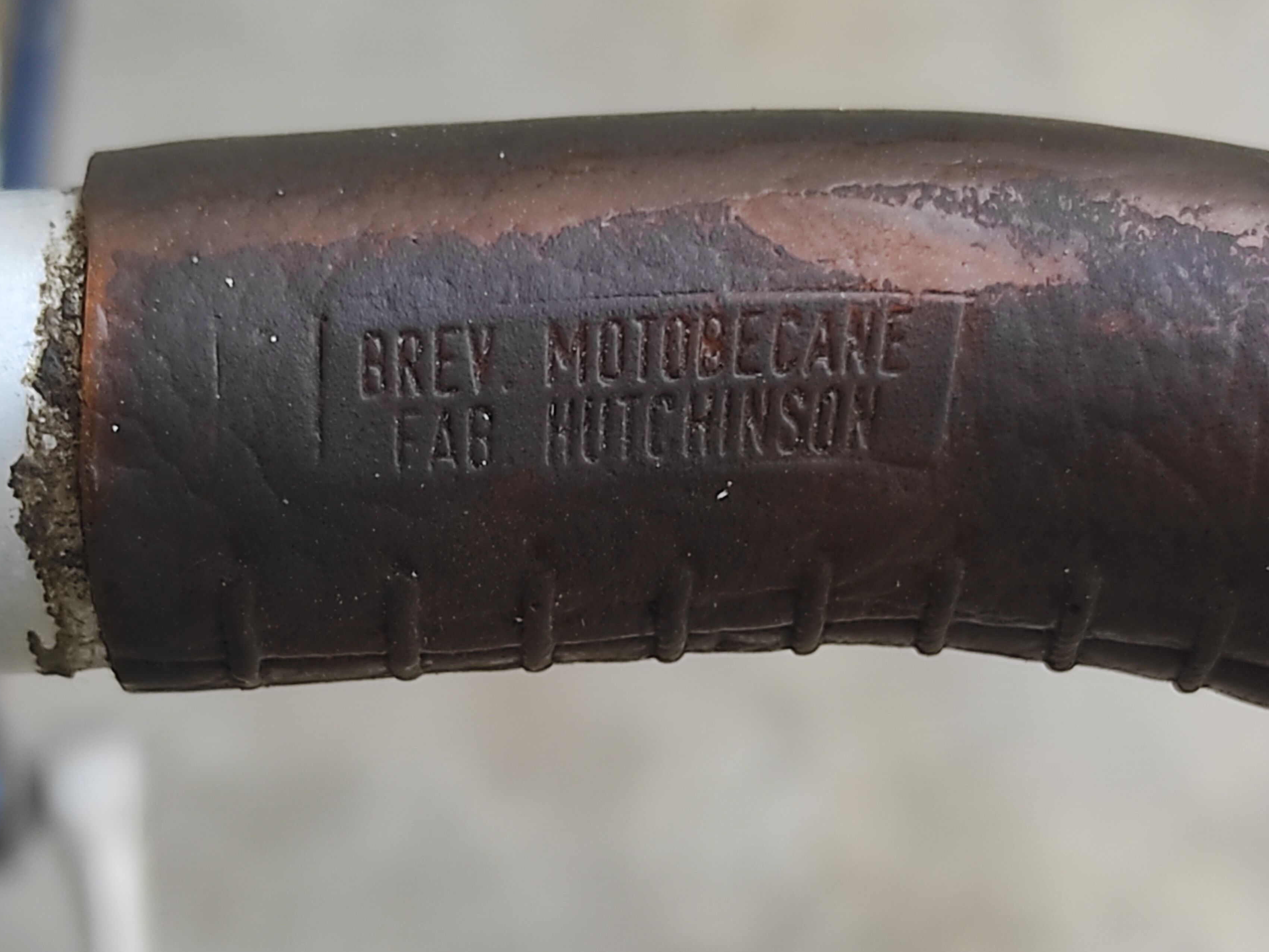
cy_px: 573
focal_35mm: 34
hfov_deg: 53.9
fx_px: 1246
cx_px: 578
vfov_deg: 41.6
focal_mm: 5.43
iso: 100
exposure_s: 1/151
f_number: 1.89
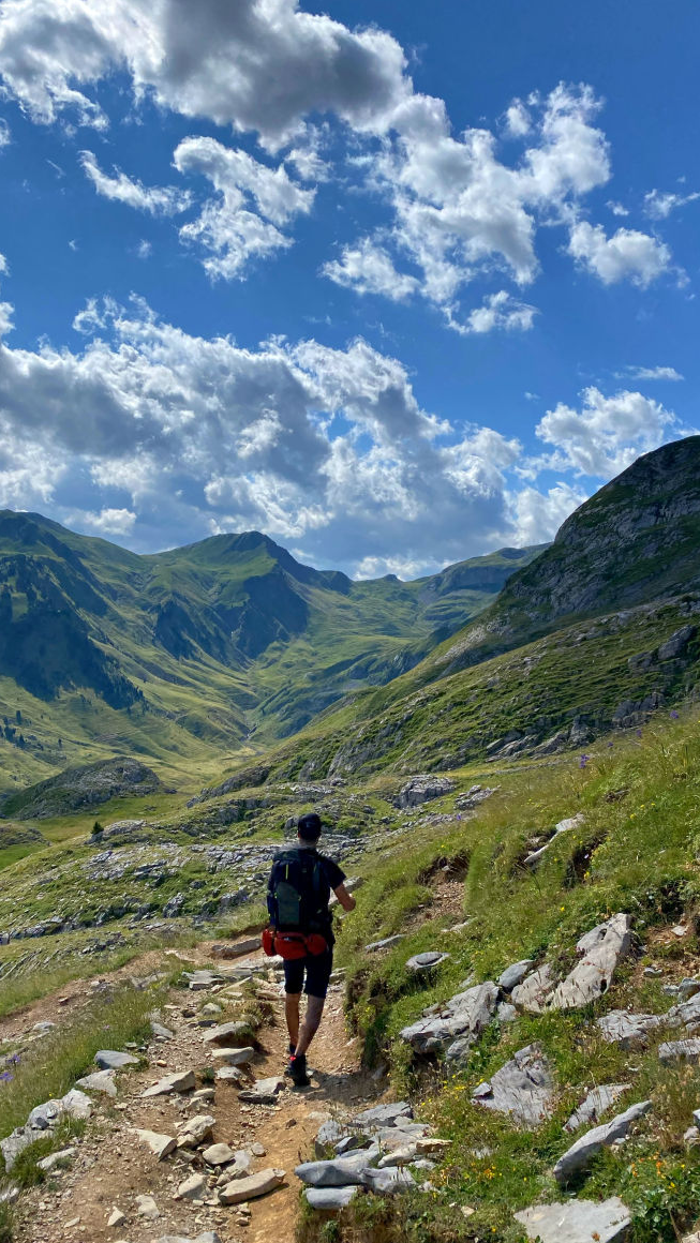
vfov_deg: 66.1
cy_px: 618
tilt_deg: +3.3
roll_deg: -4.0
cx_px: 330
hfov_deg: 40.2
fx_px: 956
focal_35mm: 29
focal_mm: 4.25
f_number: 1.8
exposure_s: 1/6757
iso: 32
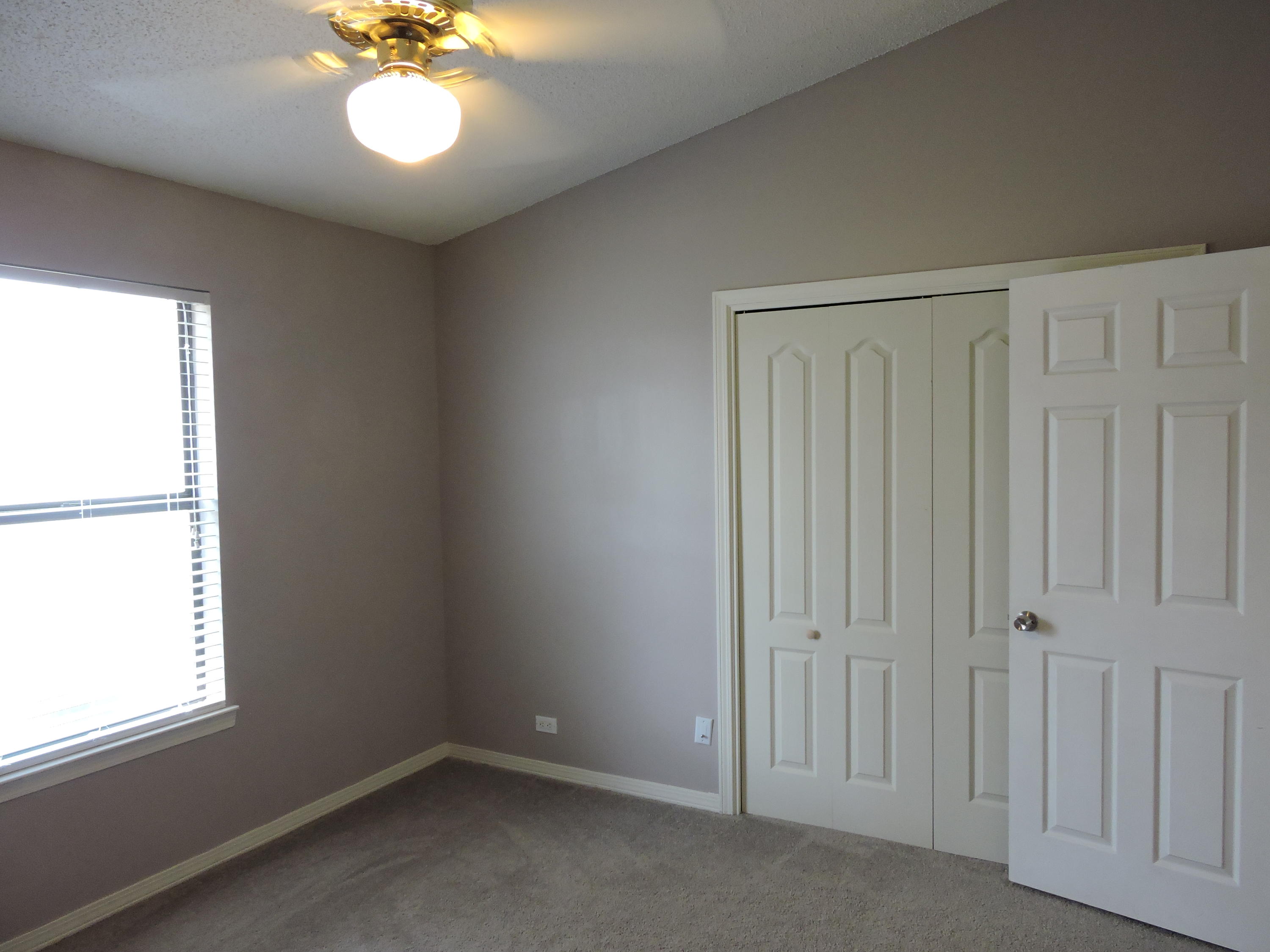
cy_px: 476
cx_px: 635
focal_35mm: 24
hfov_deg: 71.6
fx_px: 881
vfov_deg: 56.8
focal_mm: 4.3
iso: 360
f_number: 3.3
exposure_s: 1/30
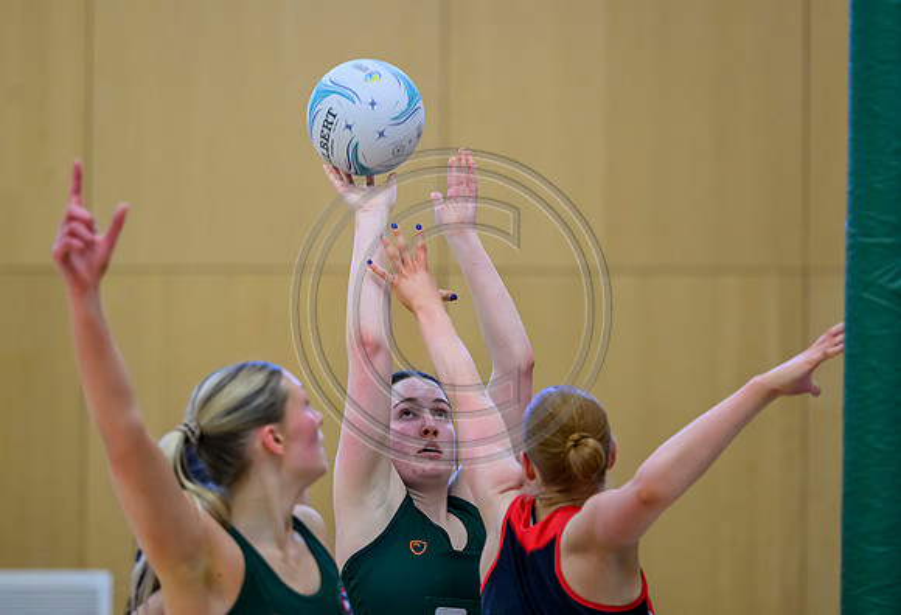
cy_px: 280
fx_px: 5847
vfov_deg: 6.0
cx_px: 409
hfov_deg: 8.8
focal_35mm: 232
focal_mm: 200
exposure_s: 1/1000
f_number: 3.2
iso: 4000
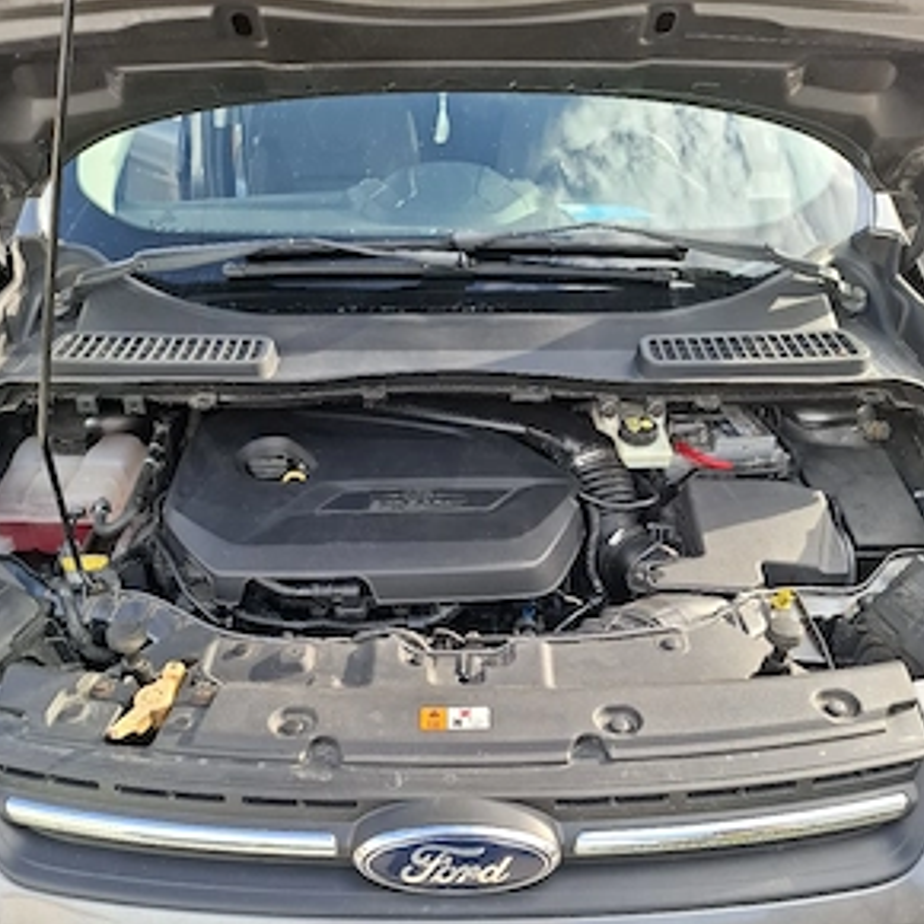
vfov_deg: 56.9
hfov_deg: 57.3
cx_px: 465
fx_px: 846
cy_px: 545
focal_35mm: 28
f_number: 1.8
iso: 50
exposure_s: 1/294
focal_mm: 5.54
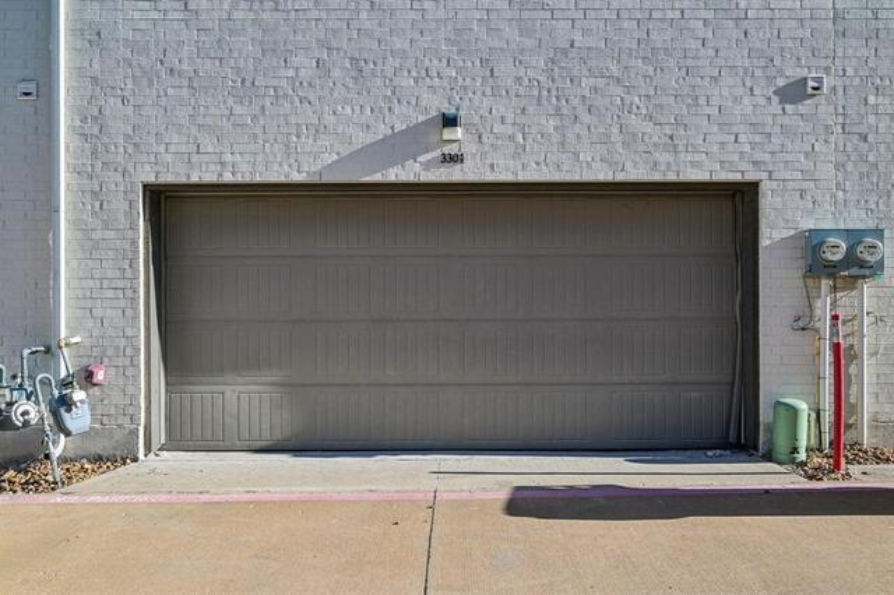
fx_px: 745
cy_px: 298
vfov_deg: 43.6
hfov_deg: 62.0
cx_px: 447
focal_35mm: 30
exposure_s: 1/800
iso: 400
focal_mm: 30
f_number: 8
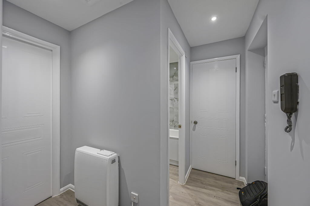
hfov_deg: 104.2
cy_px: 103
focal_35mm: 14
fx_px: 121
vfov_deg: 81.2
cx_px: 155
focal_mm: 14
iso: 200
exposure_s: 1/15
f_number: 8
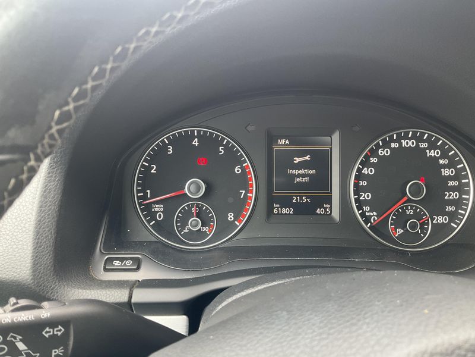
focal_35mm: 29
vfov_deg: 48.2
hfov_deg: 61.7
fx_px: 398
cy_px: 178
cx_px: 238
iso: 64
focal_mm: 3
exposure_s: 1/85
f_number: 1.8
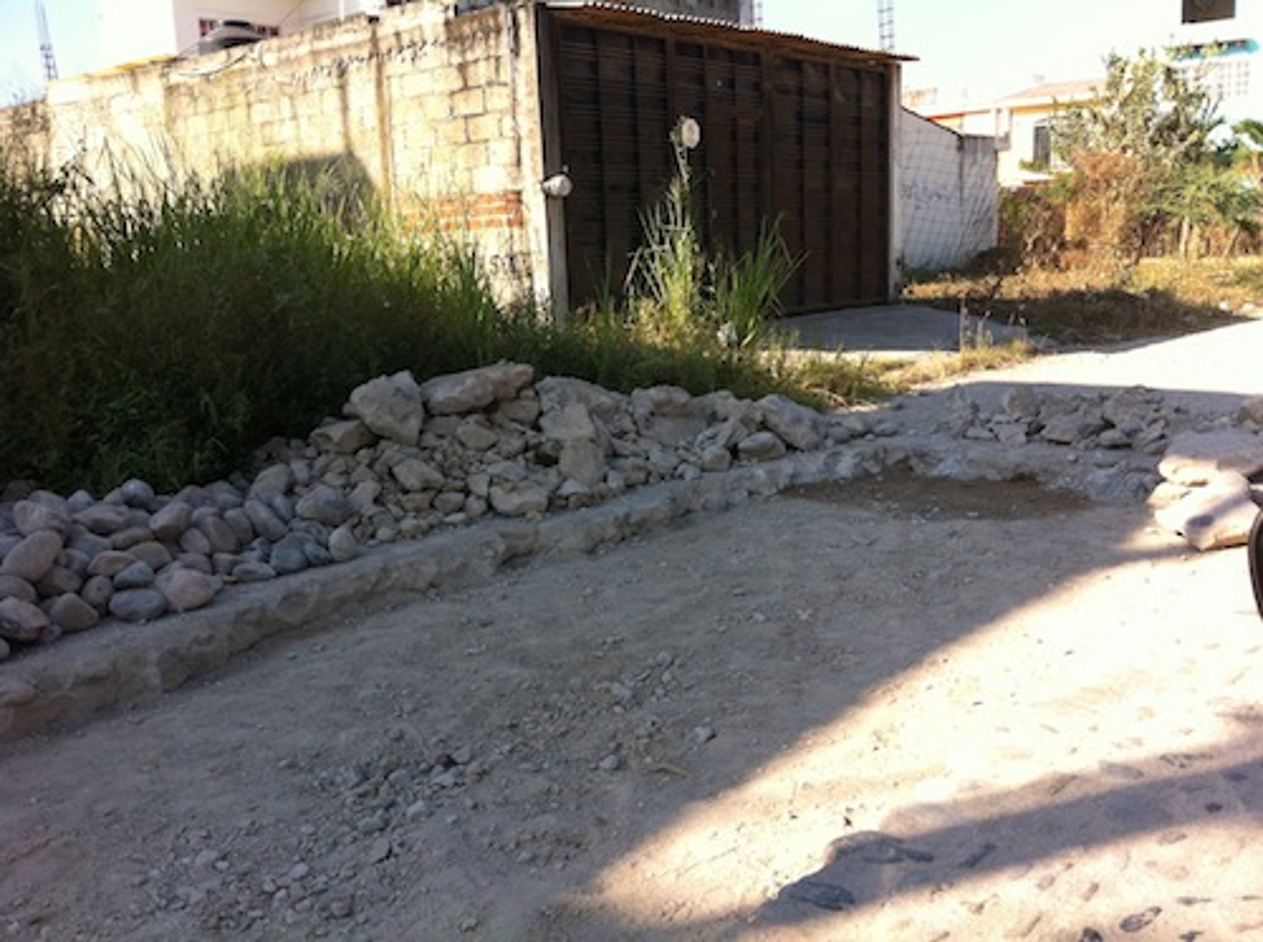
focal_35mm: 35
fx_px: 1275
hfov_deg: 52.7
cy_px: 471
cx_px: 632
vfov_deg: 40.6
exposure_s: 1/529
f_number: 2.8
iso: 80
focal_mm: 3.85
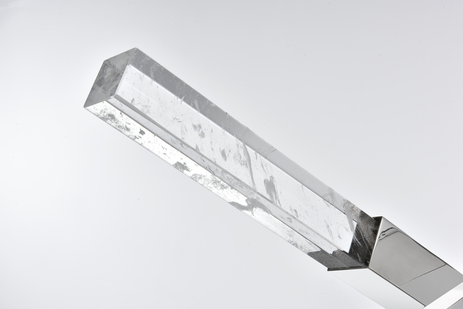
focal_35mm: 70
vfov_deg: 19.5
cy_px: 154
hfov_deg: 28.8
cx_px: 232
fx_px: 901
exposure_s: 1/100
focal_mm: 70
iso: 100
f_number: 22
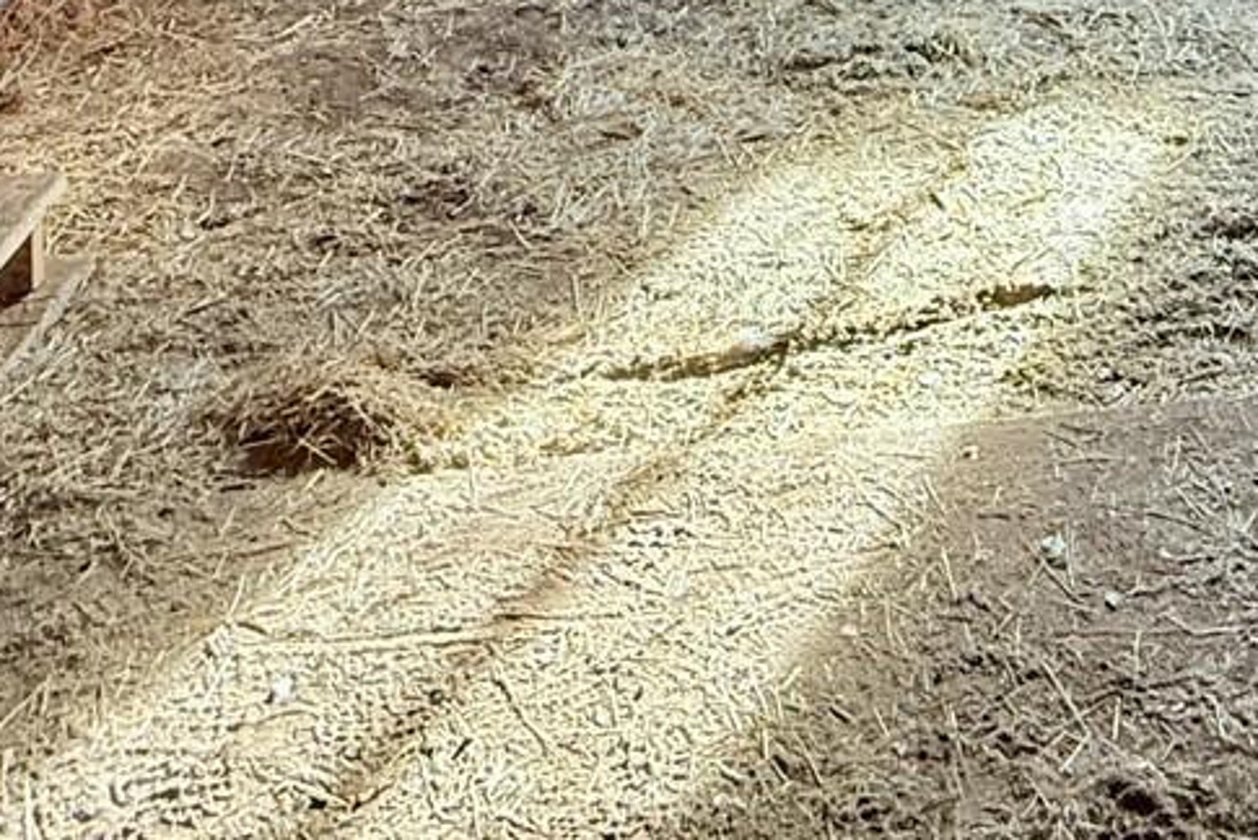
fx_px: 1678
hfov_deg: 39.0
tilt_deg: +2.0
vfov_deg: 20.2
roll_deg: +0.0
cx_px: 1063
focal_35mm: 48
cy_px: -674
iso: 400
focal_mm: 2.22
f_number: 2.2
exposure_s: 1/60
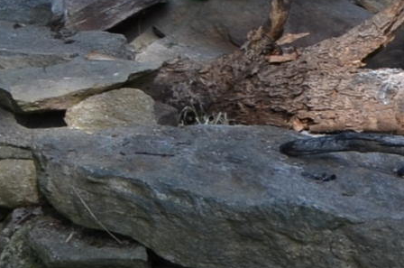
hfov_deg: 7.2
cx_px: 719
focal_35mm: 281
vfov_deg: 4.8
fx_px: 3148
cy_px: -89
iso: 200
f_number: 6.3
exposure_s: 1/160
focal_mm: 28
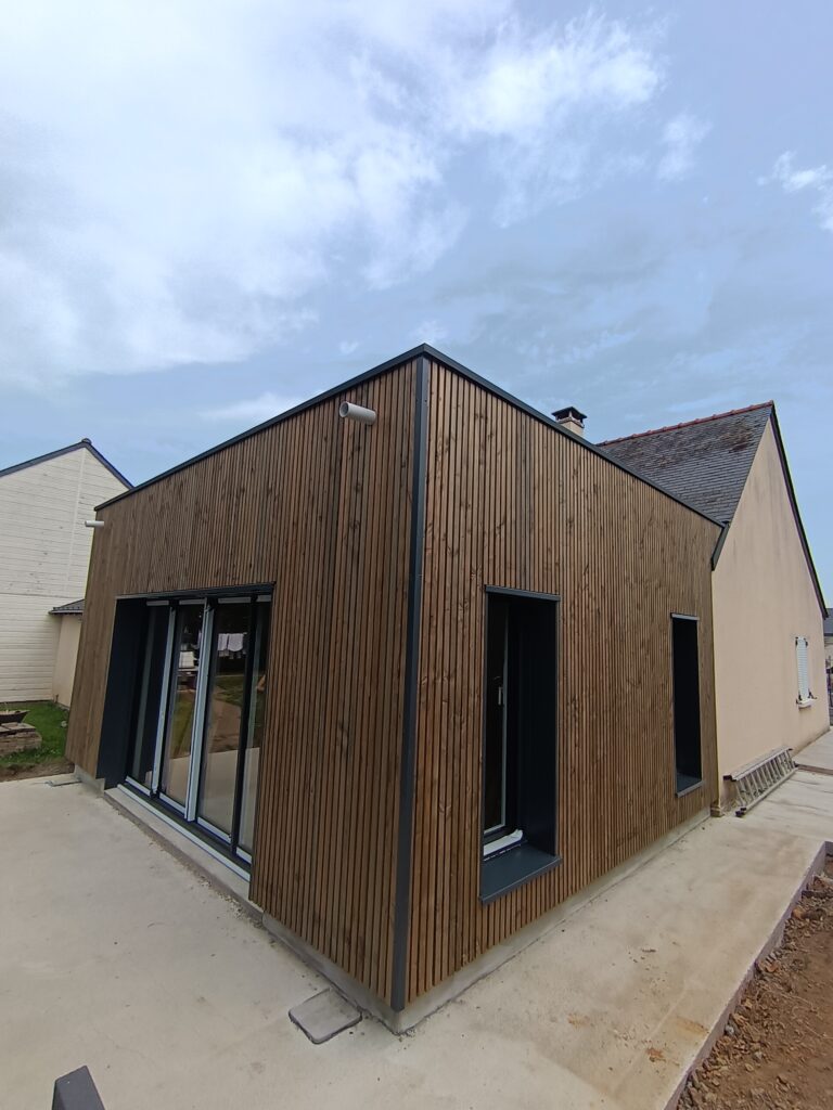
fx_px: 545
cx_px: 416
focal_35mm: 17
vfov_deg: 91.0
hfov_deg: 74.7
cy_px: 555
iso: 103
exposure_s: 1/1153
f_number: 2.2
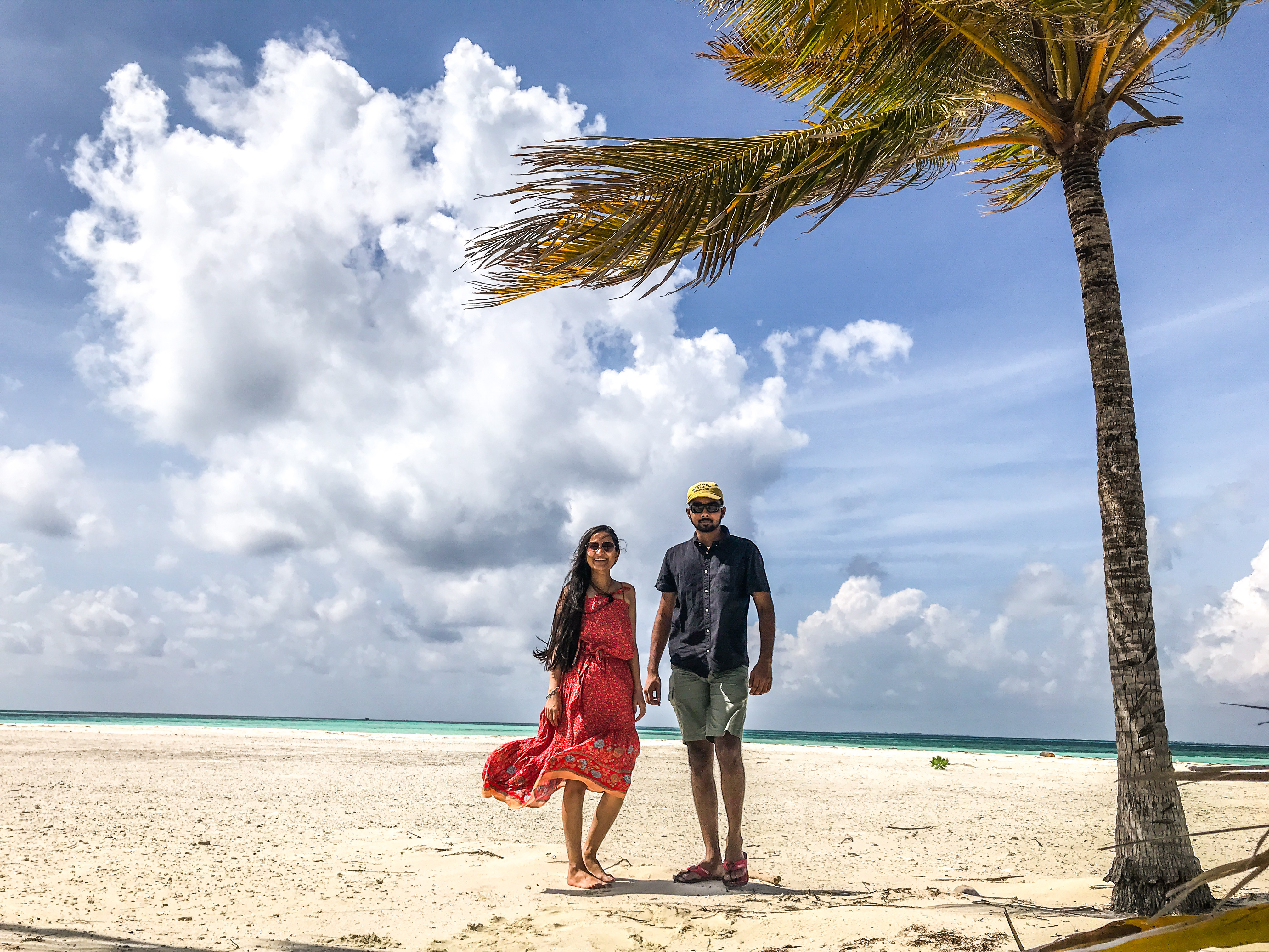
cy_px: 476
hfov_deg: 63.4
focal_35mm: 28
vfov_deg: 49.7
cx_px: 634
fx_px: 1026
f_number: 1.8
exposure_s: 1/6410
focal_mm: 3.99
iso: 20
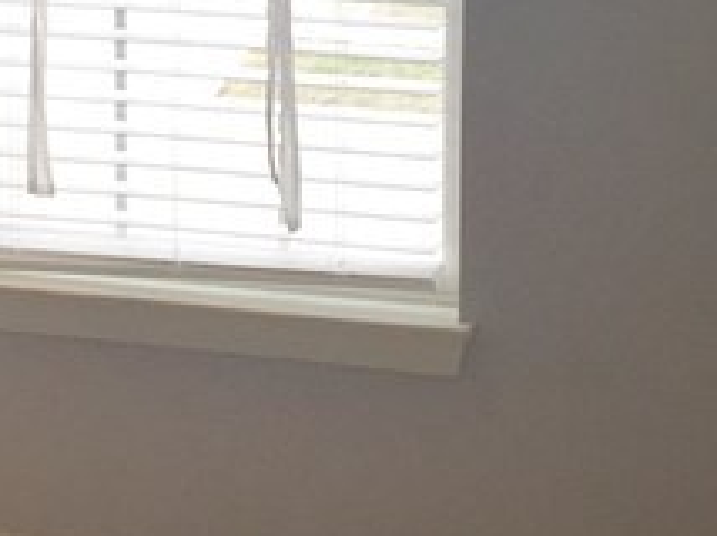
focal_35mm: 139
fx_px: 2876
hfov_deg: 14.2
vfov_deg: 10.6
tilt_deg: -10.0
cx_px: 315
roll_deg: +0.4
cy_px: 40
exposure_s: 1/120
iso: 50
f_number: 2.2
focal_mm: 4.15
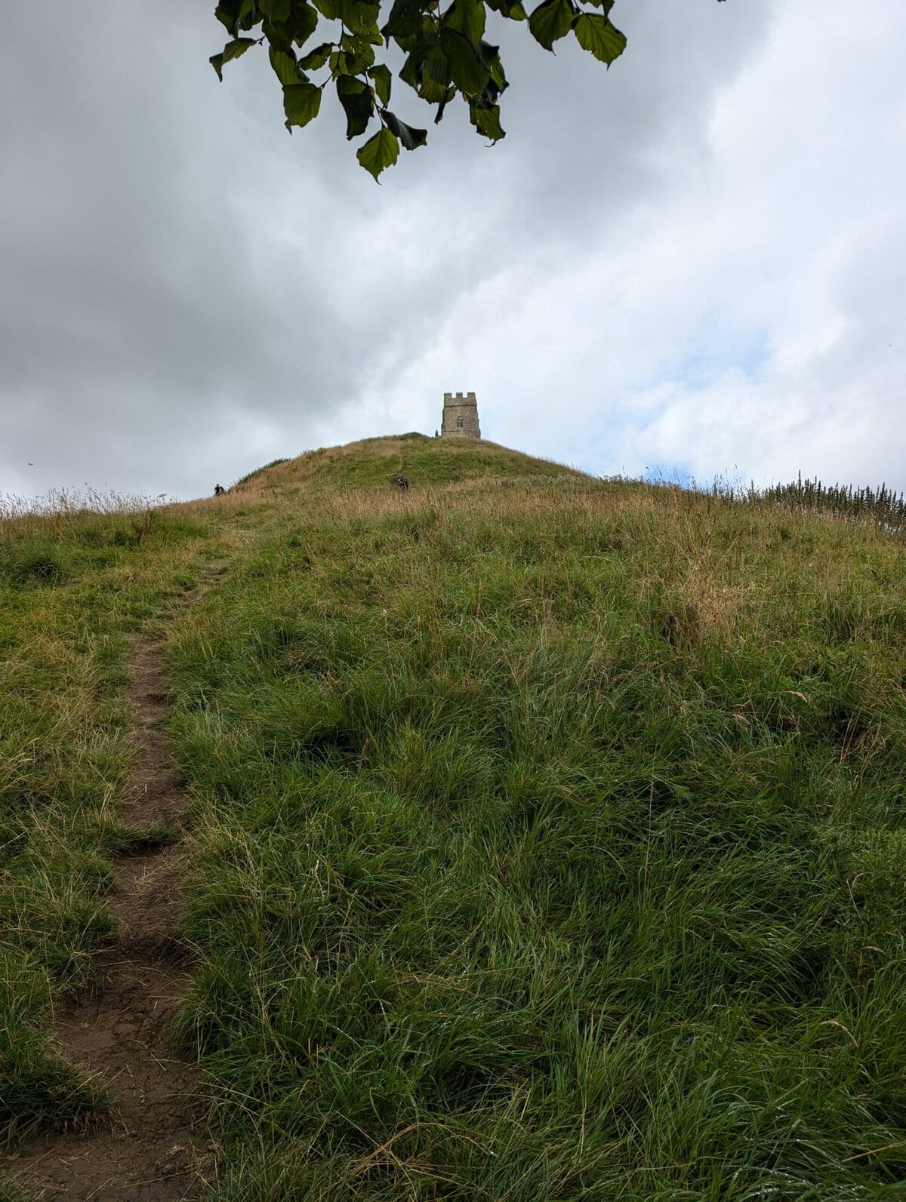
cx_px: 453
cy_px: 601
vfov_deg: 71.5
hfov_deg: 57.0
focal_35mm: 24
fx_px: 835
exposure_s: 1/951
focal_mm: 6.9
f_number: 1.68
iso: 21
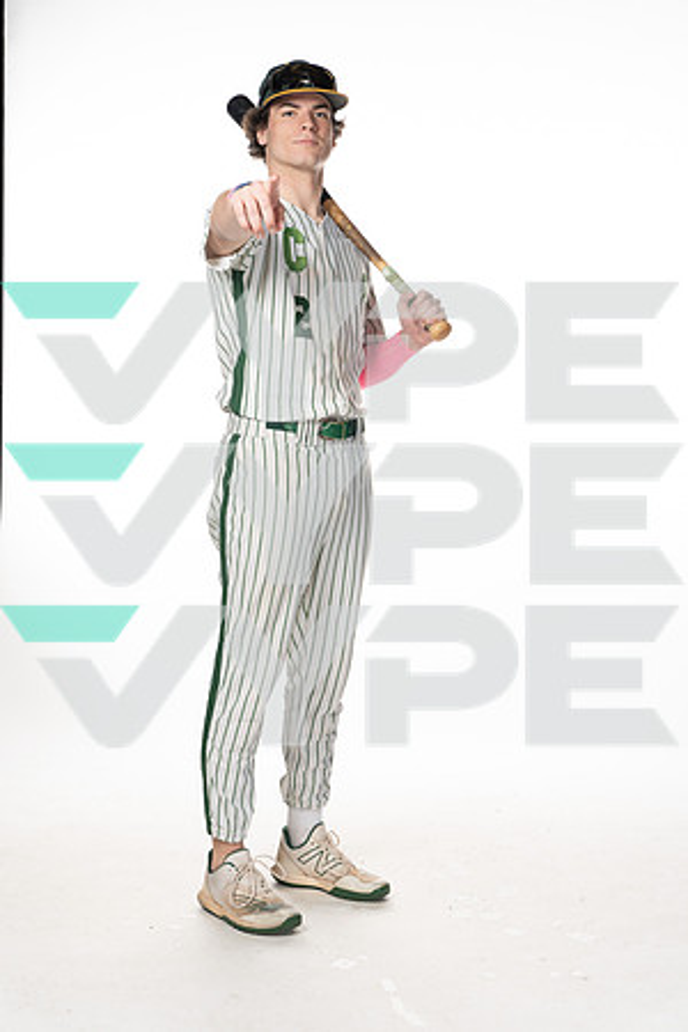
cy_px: 516
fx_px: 1663
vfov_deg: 34.5
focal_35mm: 58
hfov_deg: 23.4
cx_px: 344
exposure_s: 1/250
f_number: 6.3
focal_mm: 58
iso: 400
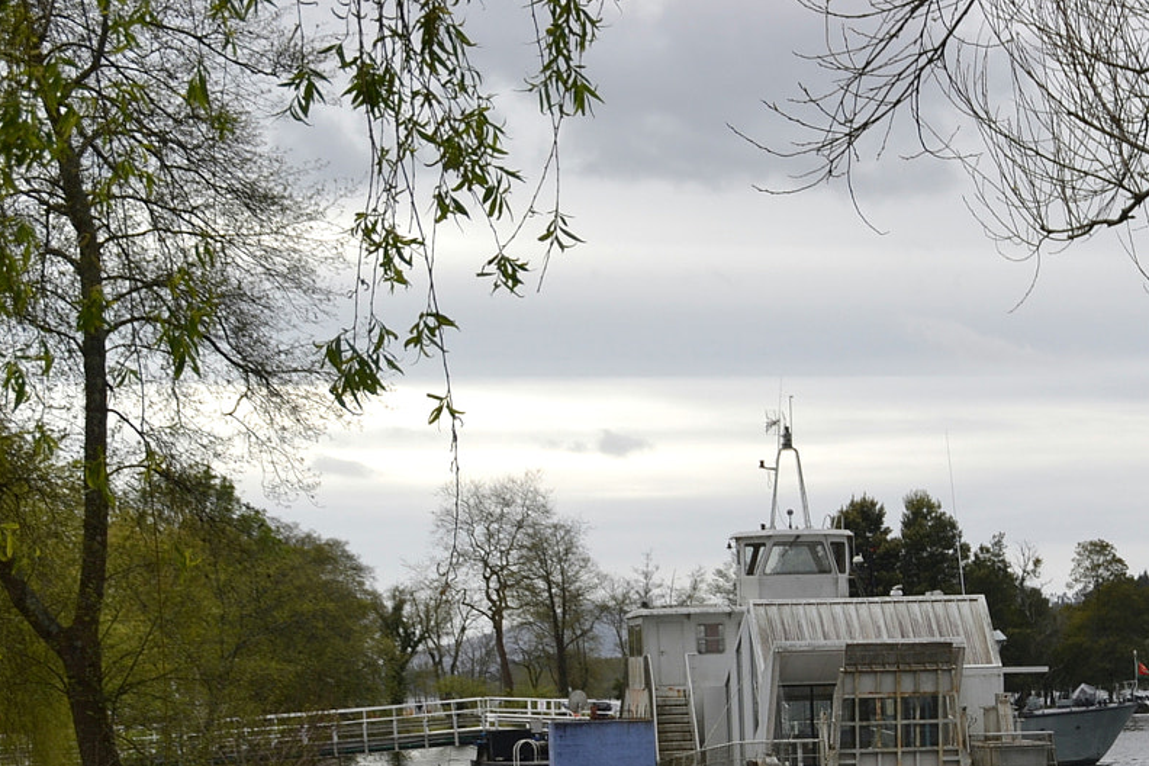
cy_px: 757
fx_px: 3096
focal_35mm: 97
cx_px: 1140
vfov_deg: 13.9
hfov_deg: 20.4
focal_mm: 32
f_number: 7.1
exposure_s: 1/200
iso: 100
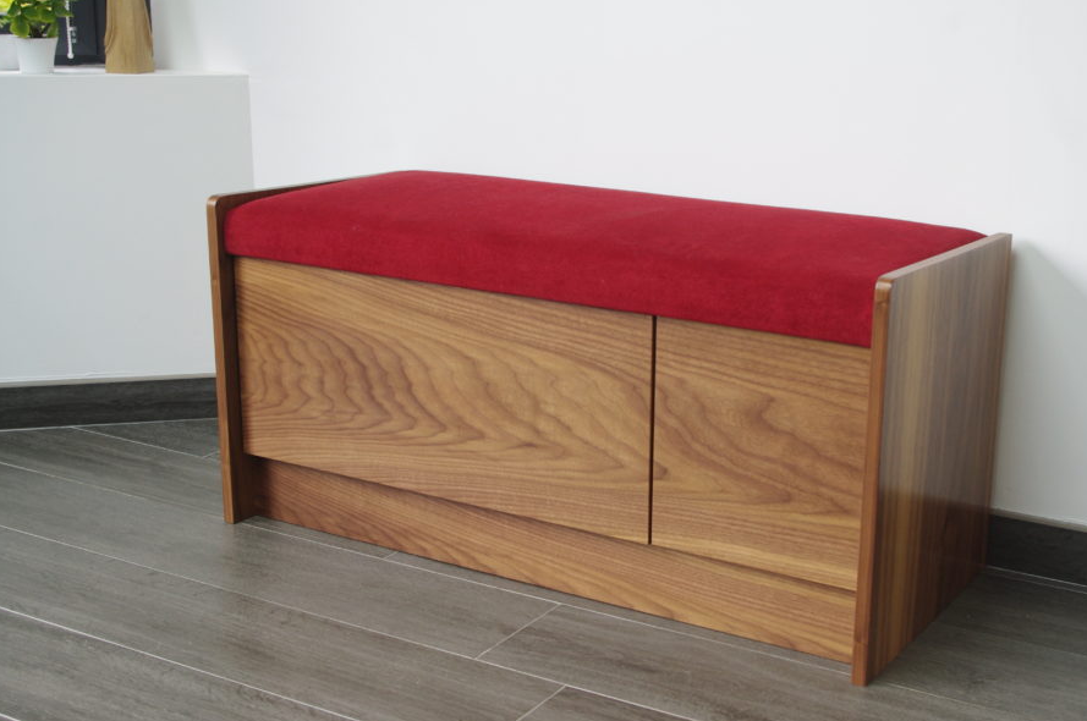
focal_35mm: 53
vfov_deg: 25.4
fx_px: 1598
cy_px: 373
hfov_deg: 37.5
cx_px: 614
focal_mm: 30.63
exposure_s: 1/40
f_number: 5.6
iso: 400
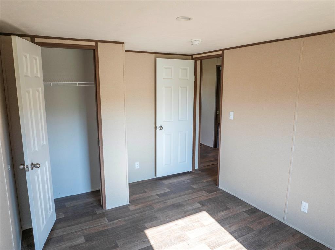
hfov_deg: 71.6
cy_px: 125
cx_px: 168
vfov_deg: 56.7
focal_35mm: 24
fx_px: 232
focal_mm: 12.29
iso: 140
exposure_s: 1/25
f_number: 2.8
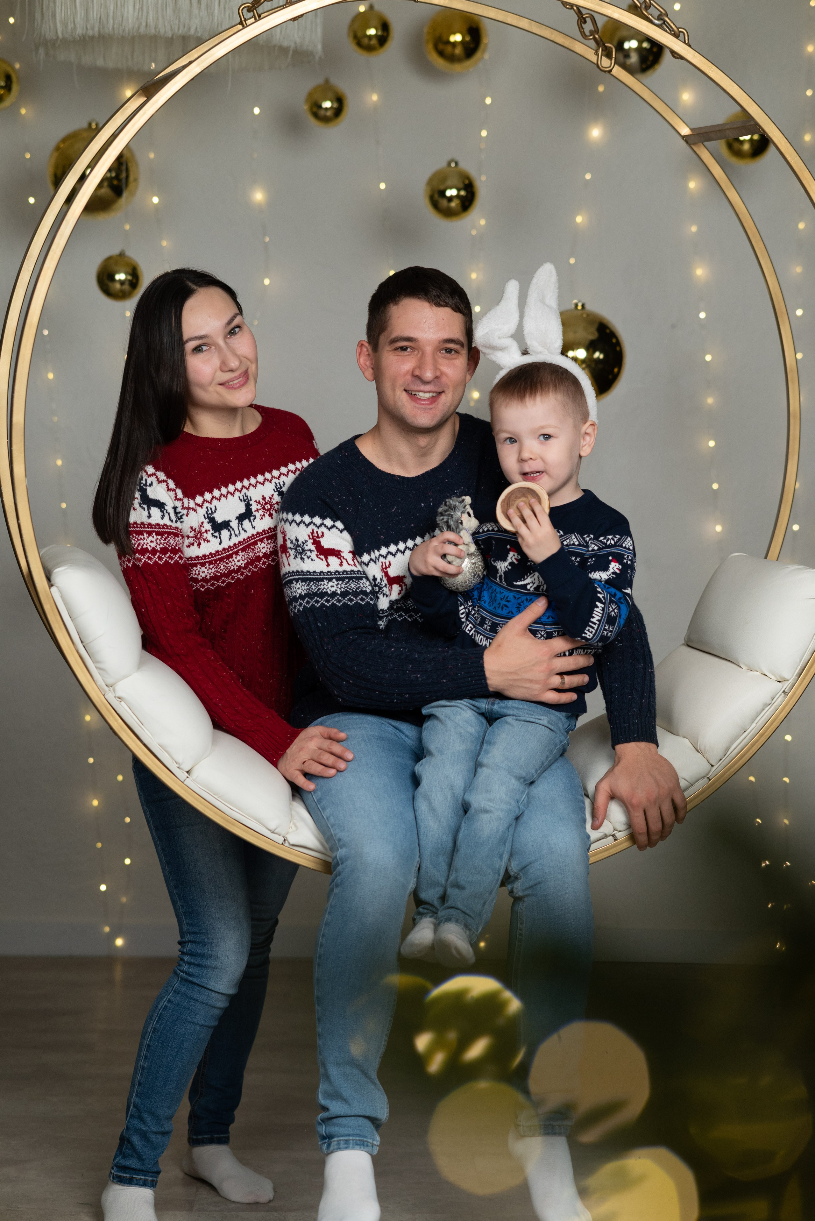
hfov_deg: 16.1
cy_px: 610
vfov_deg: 23.9
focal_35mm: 85
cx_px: 408
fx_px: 2884
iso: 800
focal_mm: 85
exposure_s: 1/200
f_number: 2.8
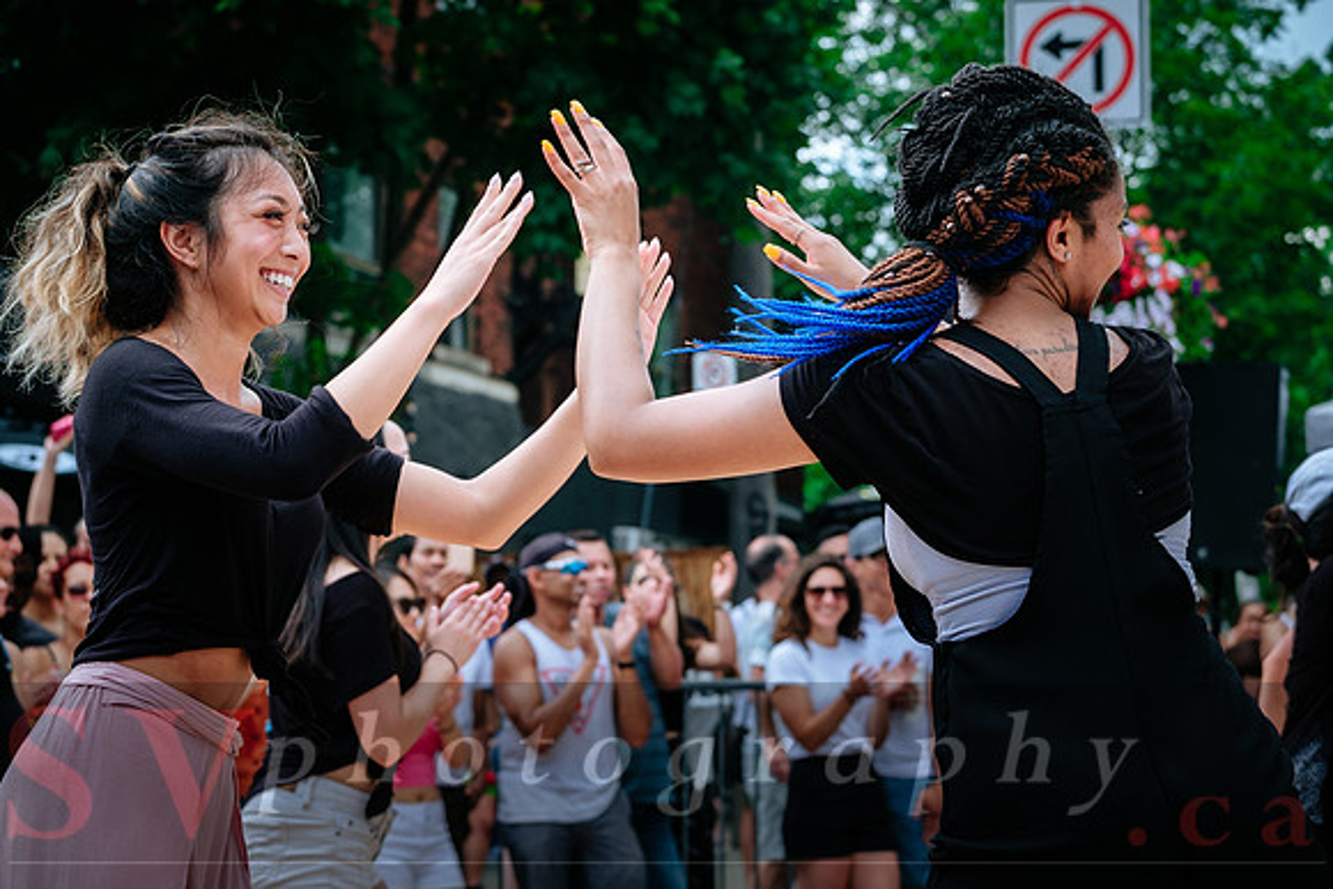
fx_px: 2778
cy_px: 444
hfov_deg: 27.0
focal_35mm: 75
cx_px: 666
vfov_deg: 18.2
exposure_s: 1/640
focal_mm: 50
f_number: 4
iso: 200
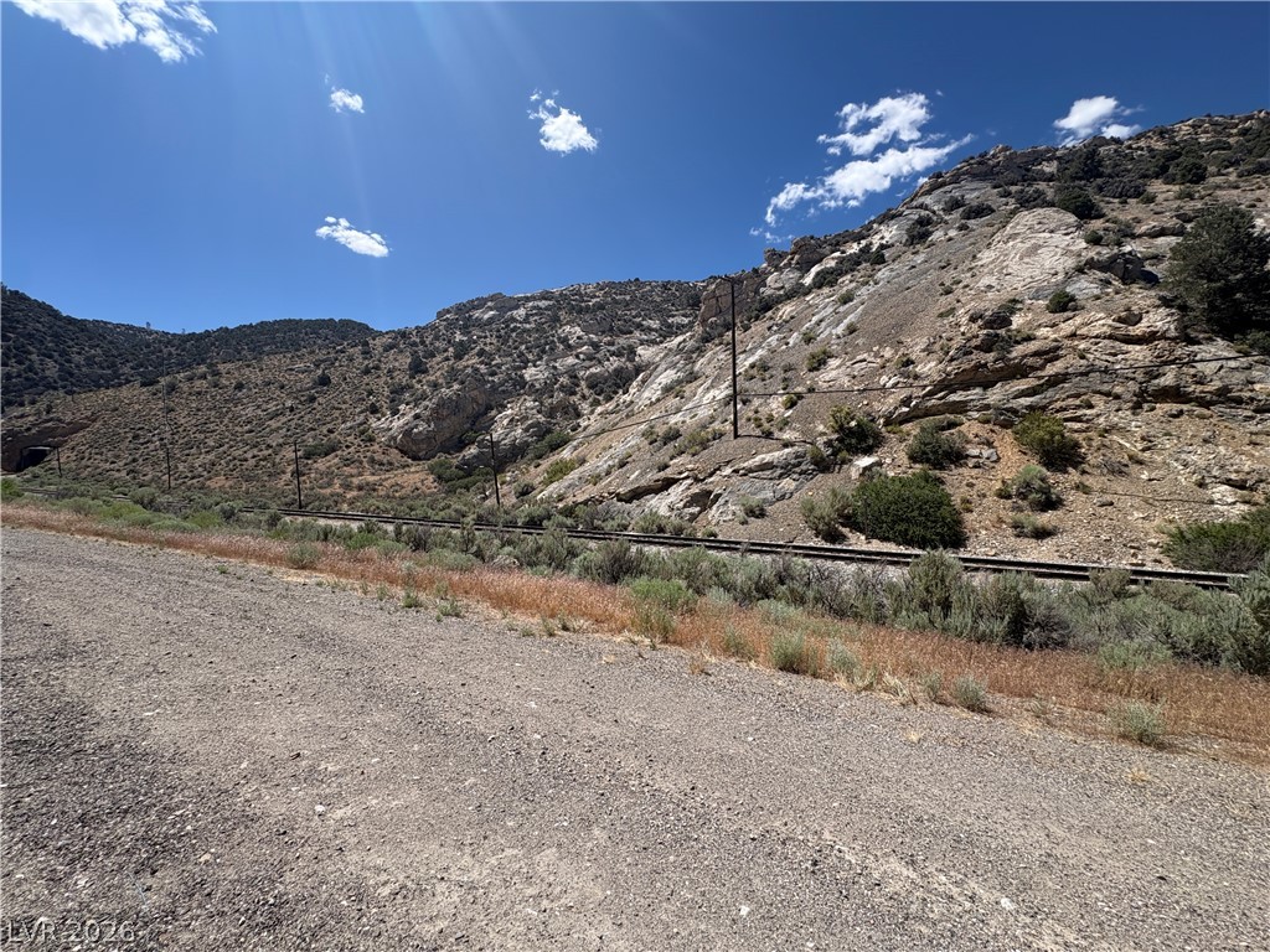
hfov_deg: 102.1
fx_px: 514
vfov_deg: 85.7
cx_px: 635
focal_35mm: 14
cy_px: 476
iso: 50
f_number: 2.2
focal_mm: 2.22
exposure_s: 1/1880
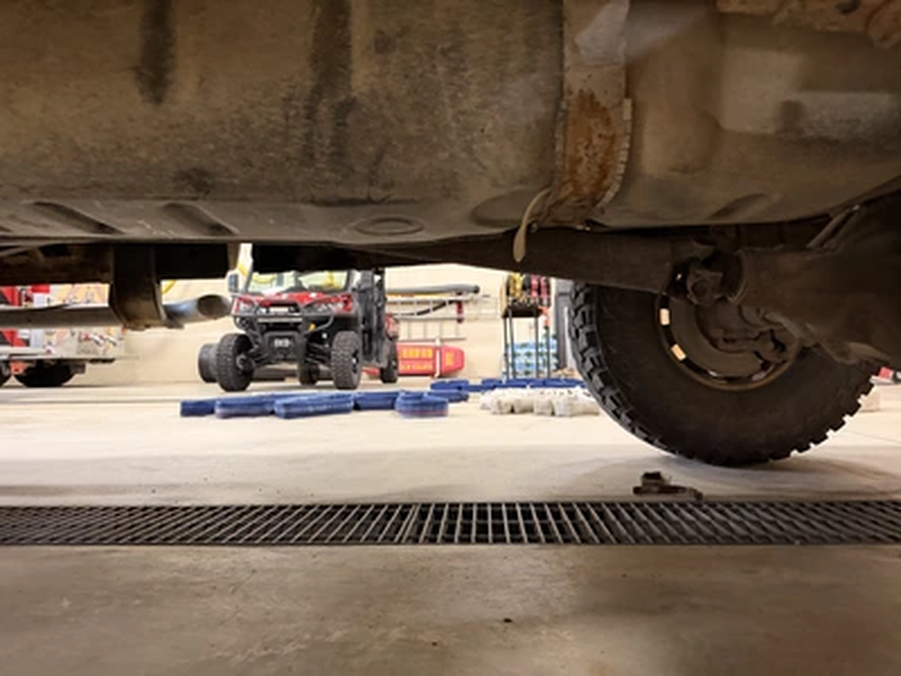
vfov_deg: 56.8
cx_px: 450
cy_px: 338
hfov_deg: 71.6
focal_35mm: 24
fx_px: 625
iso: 640
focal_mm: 6.76
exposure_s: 1/40
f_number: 1.78
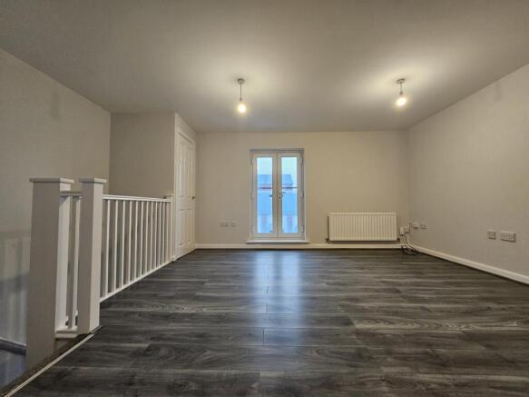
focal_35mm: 13
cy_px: 198
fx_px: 199
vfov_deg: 89.9
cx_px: 264
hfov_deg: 106.2
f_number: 2.2
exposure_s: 1/33
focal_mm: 2.2
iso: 320
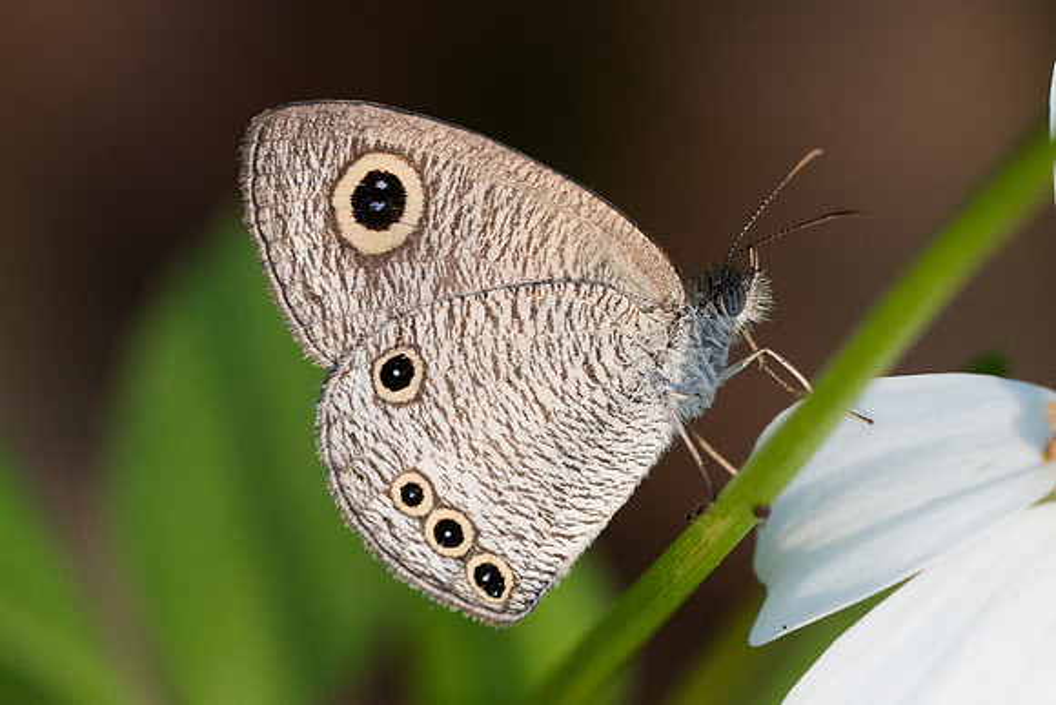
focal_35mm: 566
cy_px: 400
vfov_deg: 2.4
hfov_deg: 3.6
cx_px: 524
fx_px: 16596
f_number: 5
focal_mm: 150
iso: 800
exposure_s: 1/800
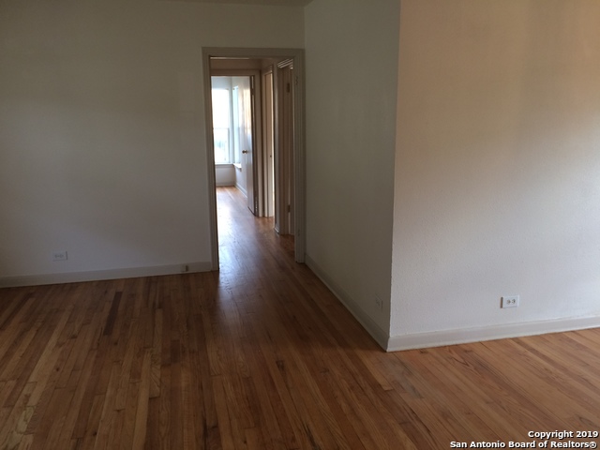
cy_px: 225
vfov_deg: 48.2
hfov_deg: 61.7
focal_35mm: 29
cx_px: 300
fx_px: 503
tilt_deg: -11.8
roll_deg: +0.6
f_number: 2.2
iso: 64
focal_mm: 4.15
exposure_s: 1/30
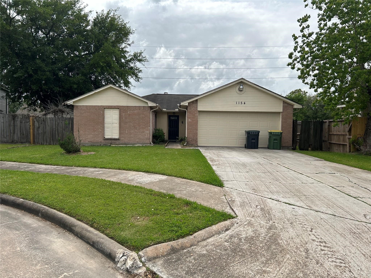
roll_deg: -1.4
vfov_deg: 53.1
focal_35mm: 26
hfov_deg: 67.3
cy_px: 139
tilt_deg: -1.7
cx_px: 186
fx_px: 279
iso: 50
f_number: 1.5
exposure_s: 1/5319
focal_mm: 5.7
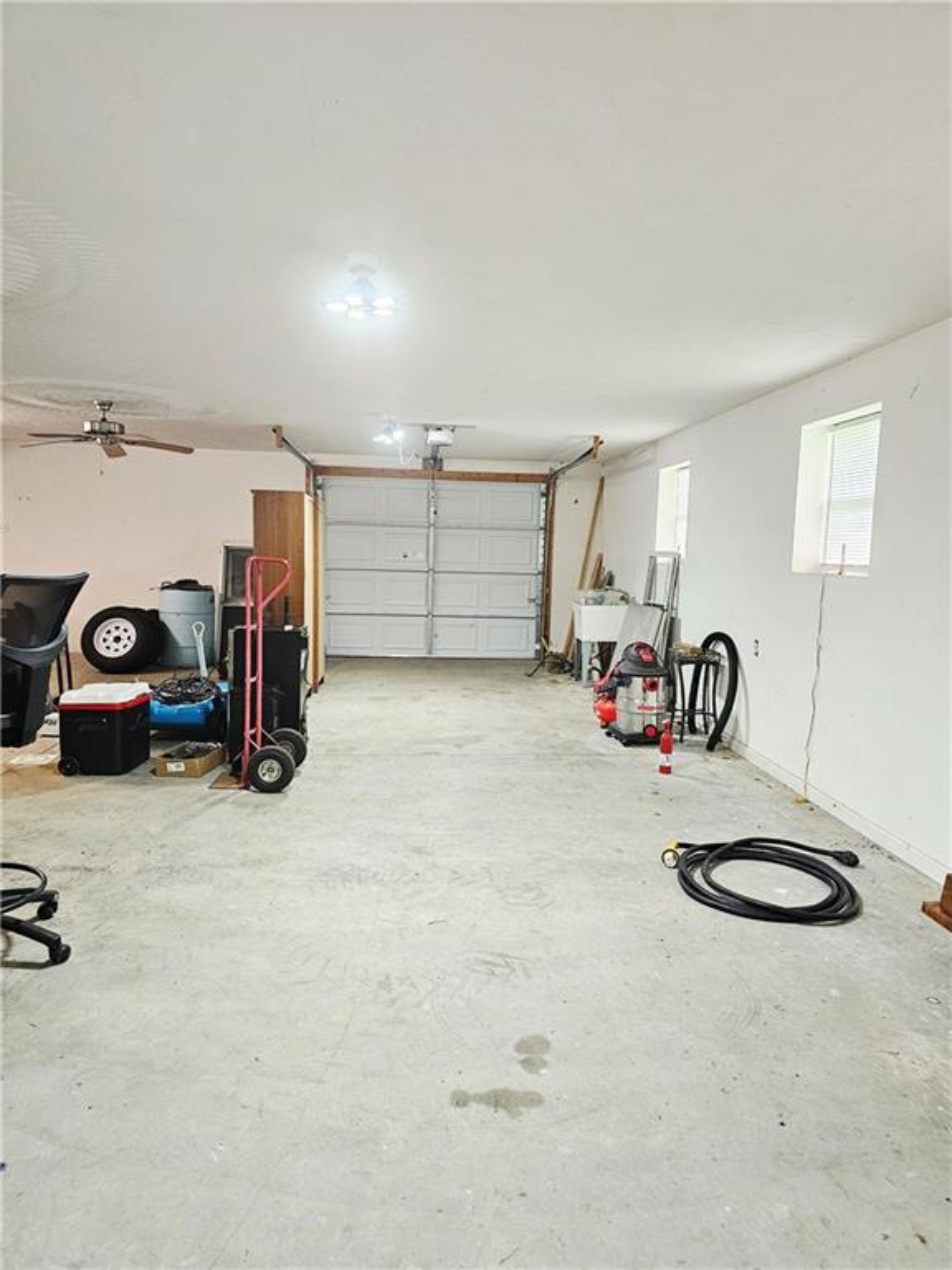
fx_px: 843
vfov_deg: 73.9
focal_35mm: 23
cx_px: 476
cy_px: 635
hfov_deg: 58.9
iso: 400
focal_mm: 6.3
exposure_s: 1/120
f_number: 1.7
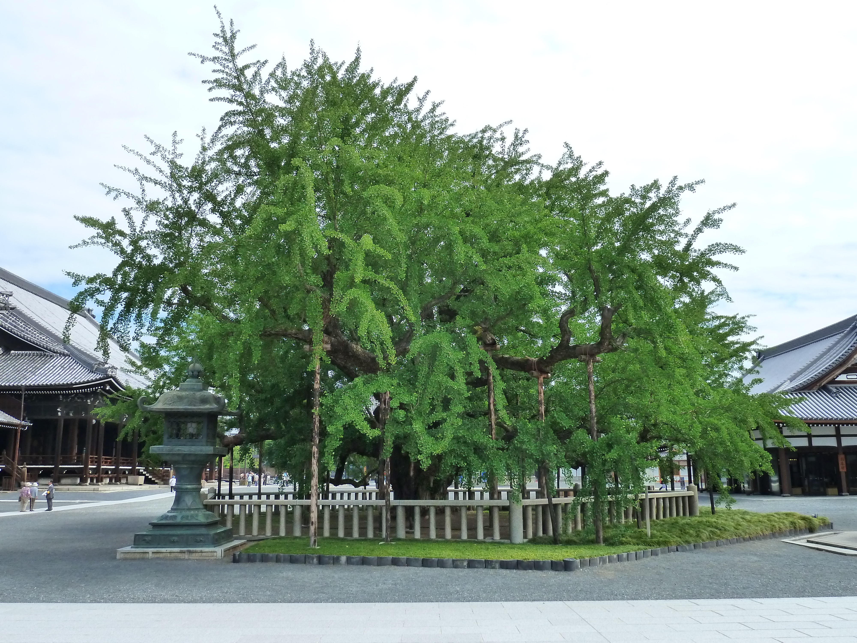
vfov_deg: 46.8
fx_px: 743
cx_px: 428
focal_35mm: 30
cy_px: 322
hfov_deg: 60.0
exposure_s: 1/500
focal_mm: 5
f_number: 4
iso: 200
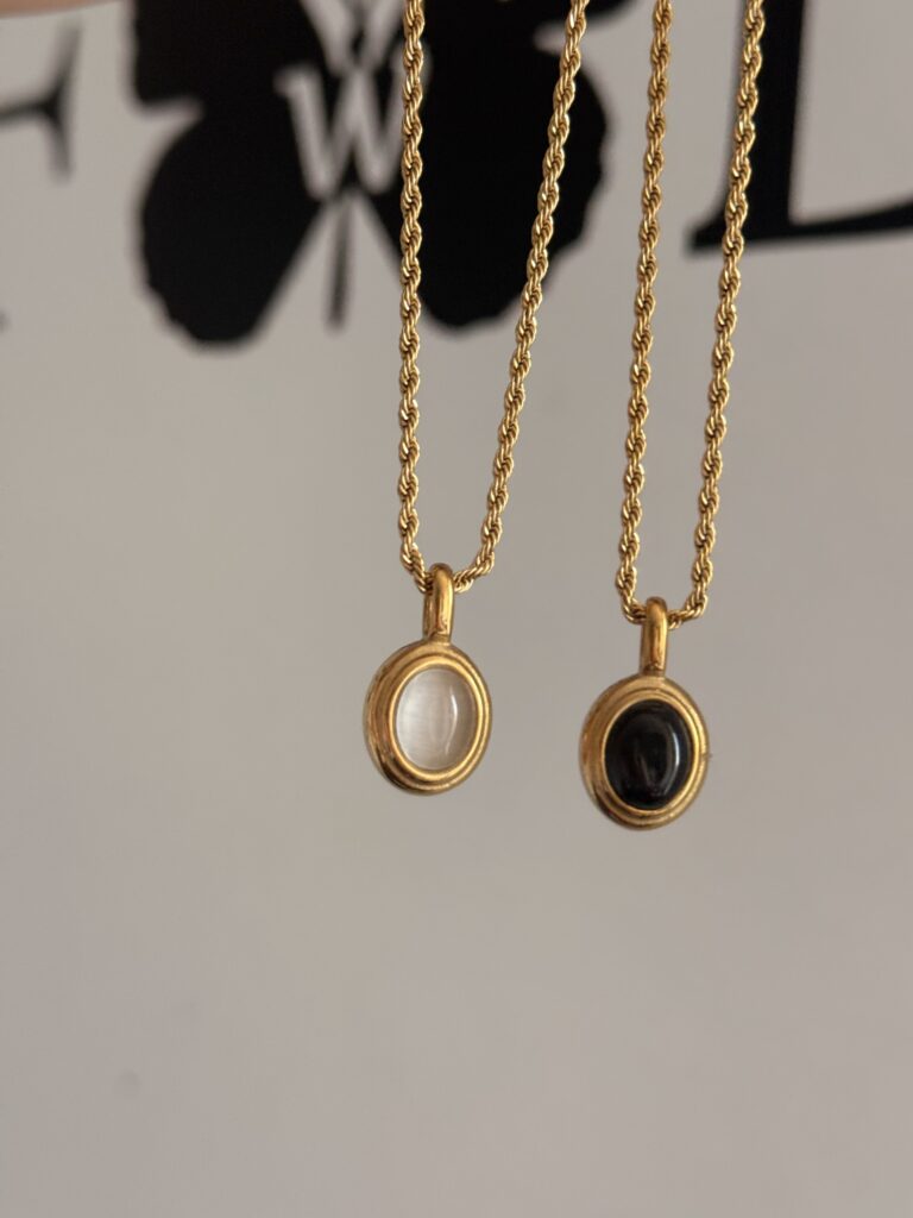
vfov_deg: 39.7
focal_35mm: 48
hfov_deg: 30.3
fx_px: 1688
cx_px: 456
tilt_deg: +2.1
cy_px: 609
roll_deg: -4.2
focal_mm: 6.76
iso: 100
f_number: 1.78
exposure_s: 1/60
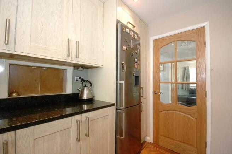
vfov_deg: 77.2
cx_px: 116
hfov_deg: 100.4
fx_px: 97
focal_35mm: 15
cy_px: 77
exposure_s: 1/2.5
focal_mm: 10
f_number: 8
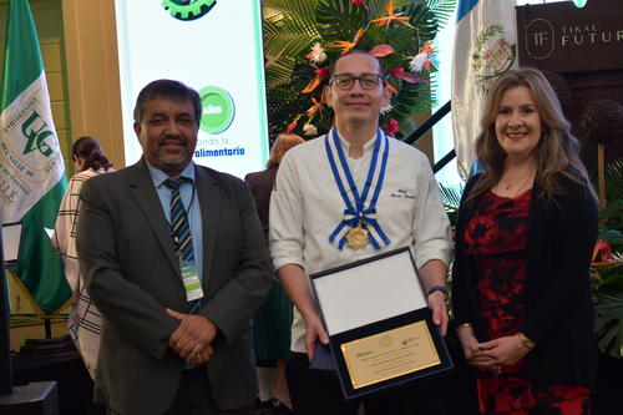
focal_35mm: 82
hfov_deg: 24.8
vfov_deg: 16.6
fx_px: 1419
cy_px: 208
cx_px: 312
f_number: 5.6
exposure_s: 1/60
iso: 1000
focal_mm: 55
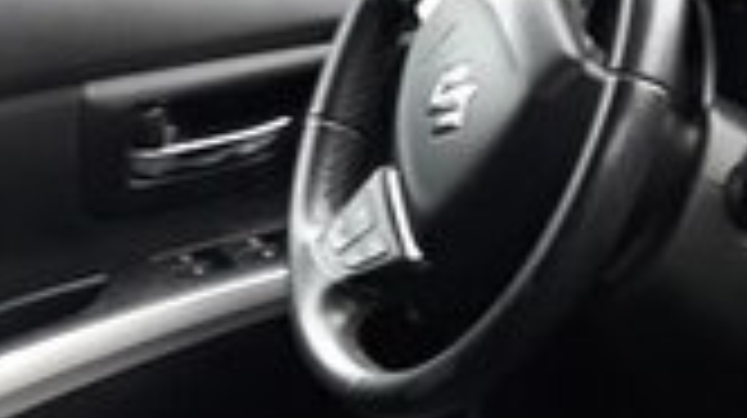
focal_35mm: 117
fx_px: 2315
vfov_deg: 10.0
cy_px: 623
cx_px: 968
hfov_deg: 17.2
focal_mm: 3.71
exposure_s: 1/50
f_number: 1.7
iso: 64
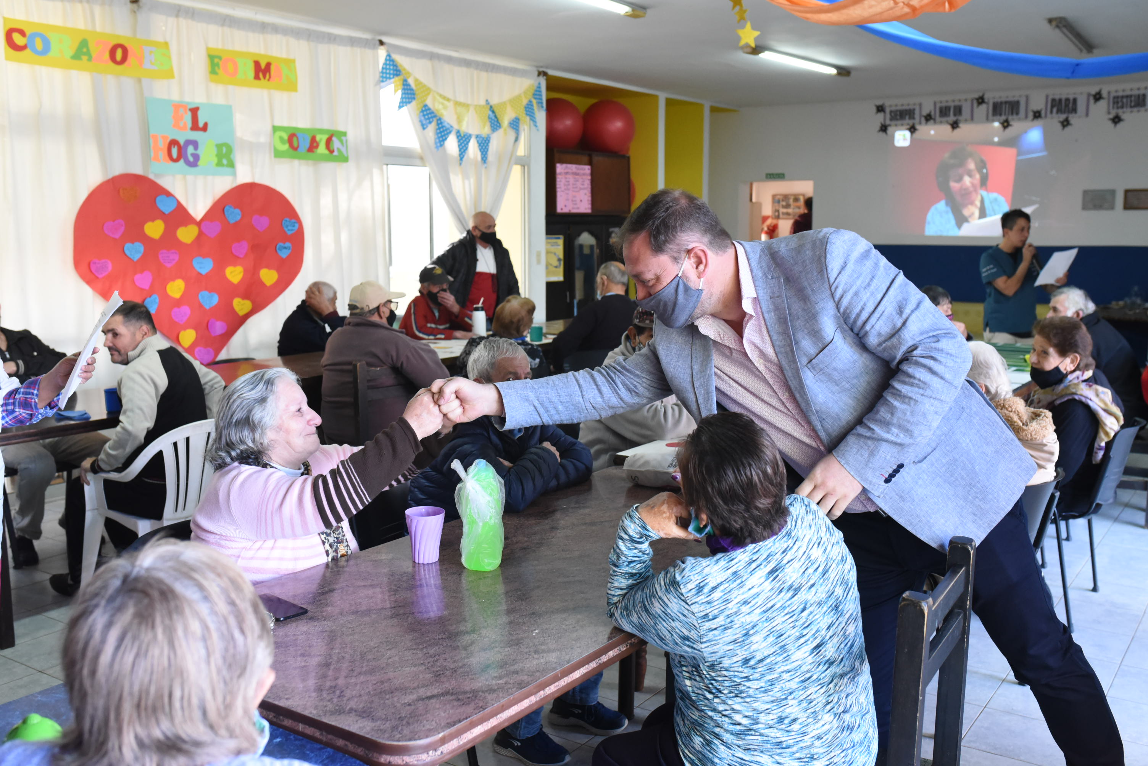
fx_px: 1116
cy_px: 383
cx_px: 574
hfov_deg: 54.4
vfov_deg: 37.9
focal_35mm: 35
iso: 3200
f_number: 5.6
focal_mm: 35
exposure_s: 1/125
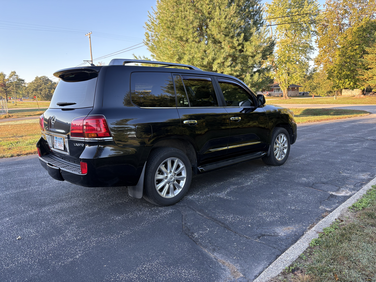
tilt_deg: -9.8
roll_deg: +1.7
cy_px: 141
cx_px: 188
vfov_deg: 53.1
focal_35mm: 26
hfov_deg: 67.3
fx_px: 282
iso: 50
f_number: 1.6
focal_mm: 5.96
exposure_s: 1/217
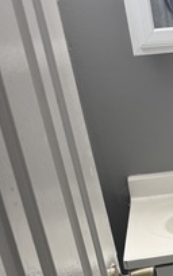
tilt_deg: -24.3
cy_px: 239
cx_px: 308
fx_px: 624
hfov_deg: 14.1
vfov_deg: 24.3
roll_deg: +5.9
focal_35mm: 83
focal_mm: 6.76
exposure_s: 1/60
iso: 320
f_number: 1.78
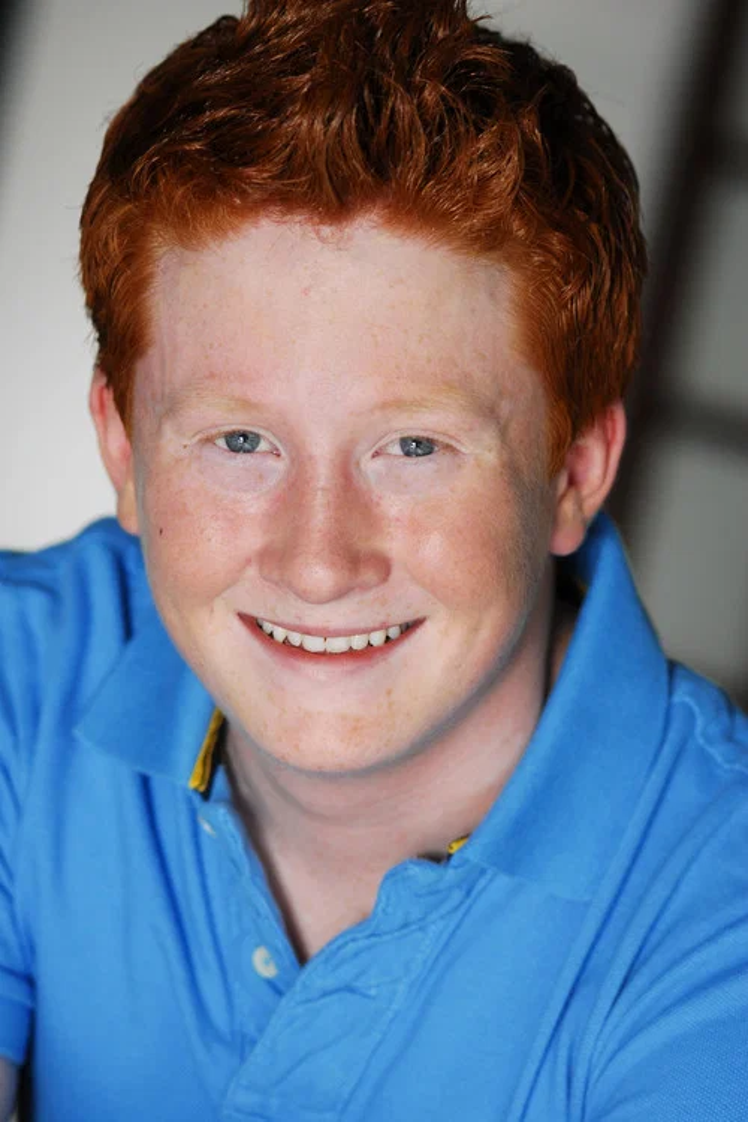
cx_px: 374
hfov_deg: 8.7
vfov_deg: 13.0
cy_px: 561
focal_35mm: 158
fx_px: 4908
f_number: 4
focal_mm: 105
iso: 250
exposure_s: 1/200
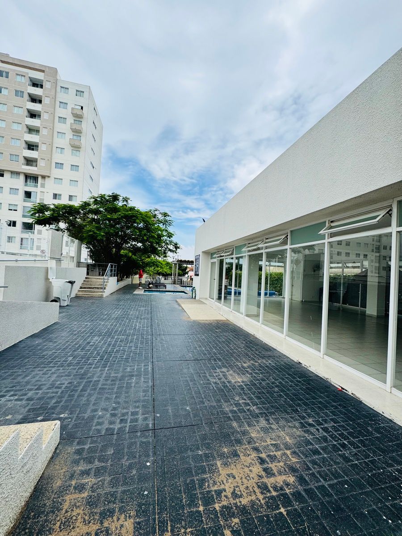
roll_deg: -4.6
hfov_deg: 85.7
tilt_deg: +3.6
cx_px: 201
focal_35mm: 14
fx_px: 217
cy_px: 268
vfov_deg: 102.1
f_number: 2.2
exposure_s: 1/2342
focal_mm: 2.22
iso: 50
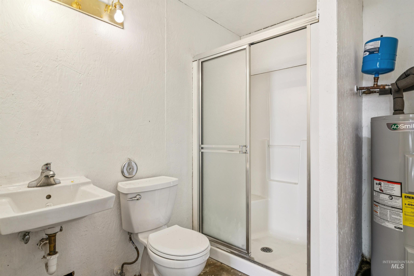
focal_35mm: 19
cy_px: 138
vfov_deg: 63.7
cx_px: 207
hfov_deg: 86.0
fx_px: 222
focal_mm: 19.3
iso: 400
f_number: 13
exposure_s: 1/10
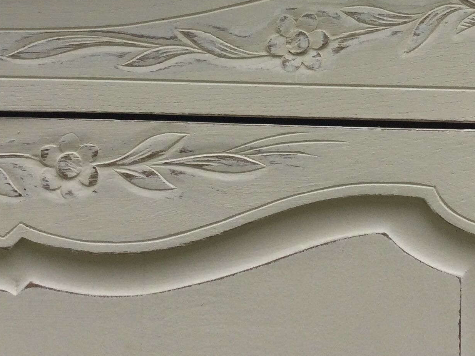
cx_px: 296
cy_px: -27
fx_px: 1125
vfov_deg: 17.4
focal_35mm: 82
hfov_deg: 23.8
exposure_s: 1/641
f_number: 2.4
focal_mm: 3.3
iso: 25
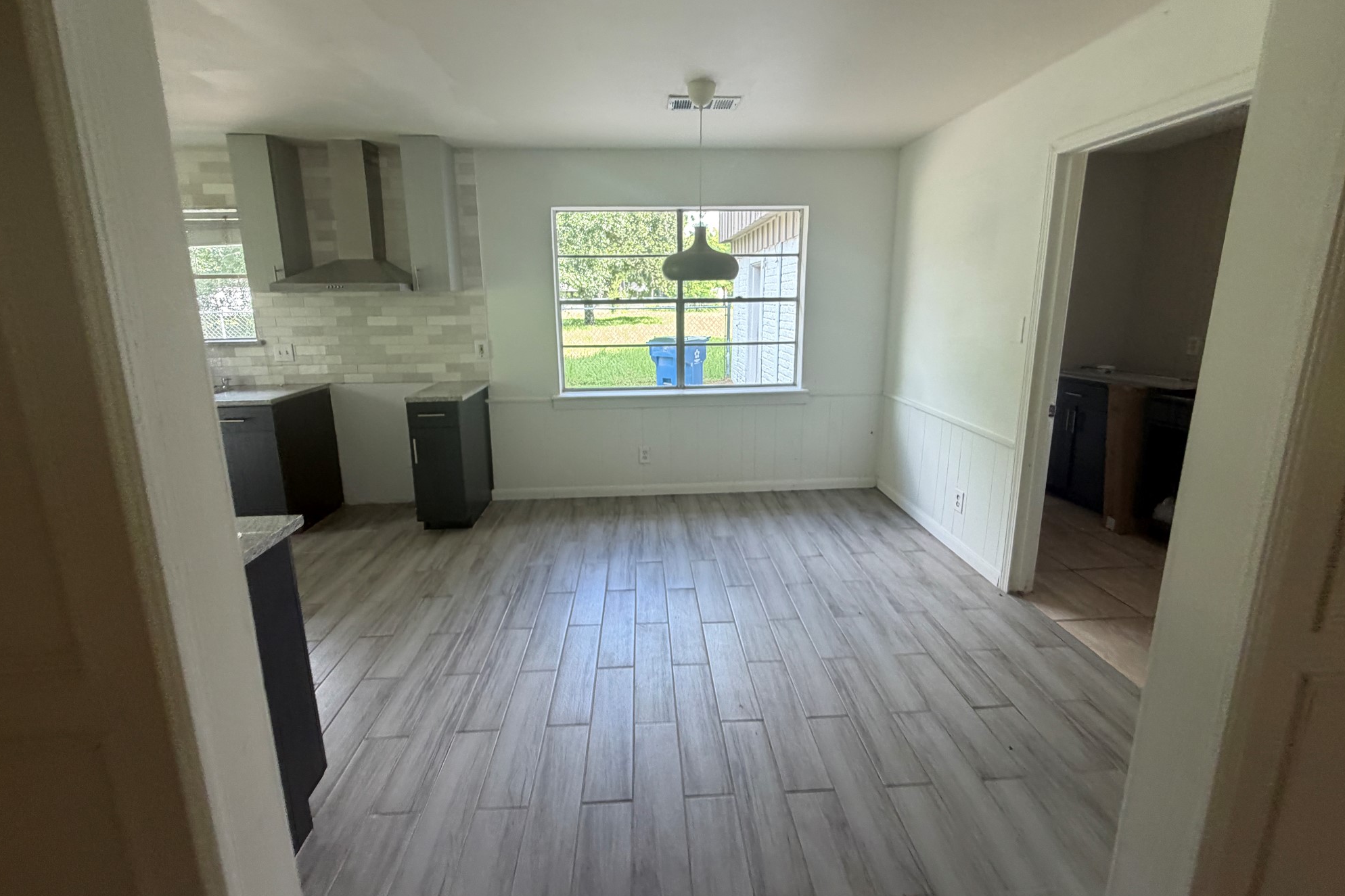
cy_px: 406
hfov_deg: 100.4
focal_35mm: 15
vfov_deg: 77.1
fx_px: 560
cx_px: 673
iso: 160
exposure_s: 1/121
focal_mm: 2.22
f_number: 2.2
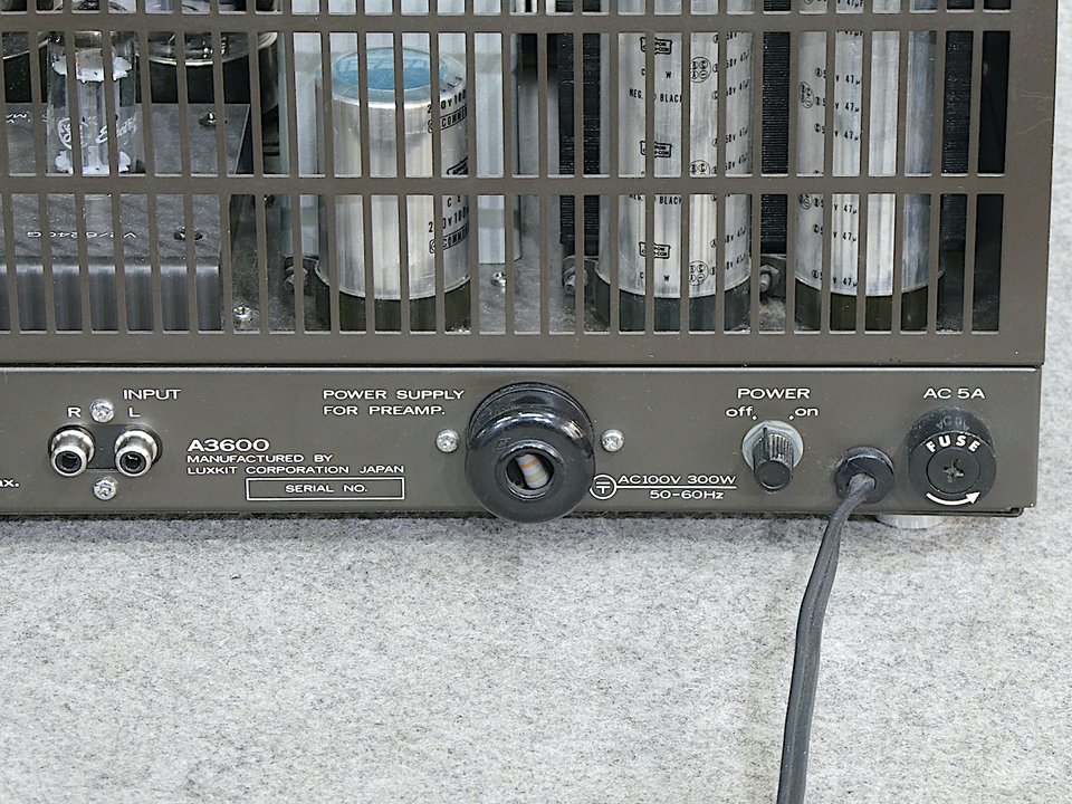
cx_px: 536
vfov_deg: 10.4
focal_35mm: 143
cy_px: 402
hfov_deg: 13.8
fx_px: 4428
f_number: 5.4
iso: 200
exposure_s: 1/3.2
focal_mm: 25.6
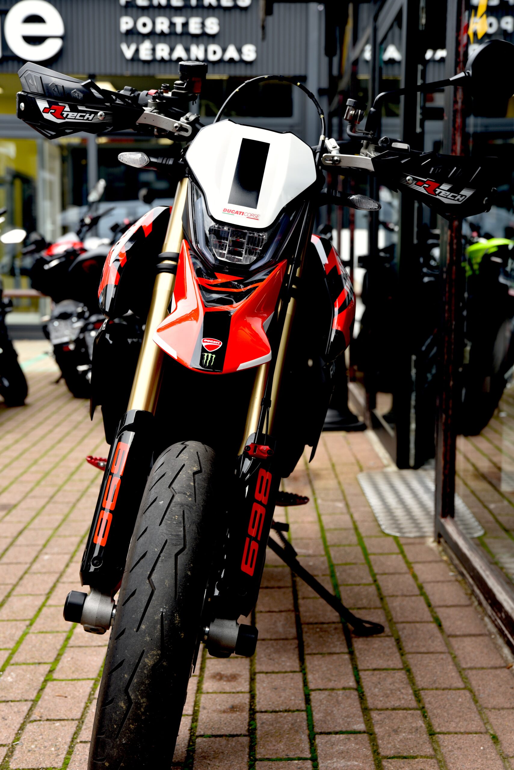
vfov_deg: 34.5
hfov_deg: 23.4
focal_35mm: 58
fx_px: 1241
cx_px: 257
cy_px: 385
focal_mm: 58
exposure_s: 1/100
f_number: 5
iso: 200
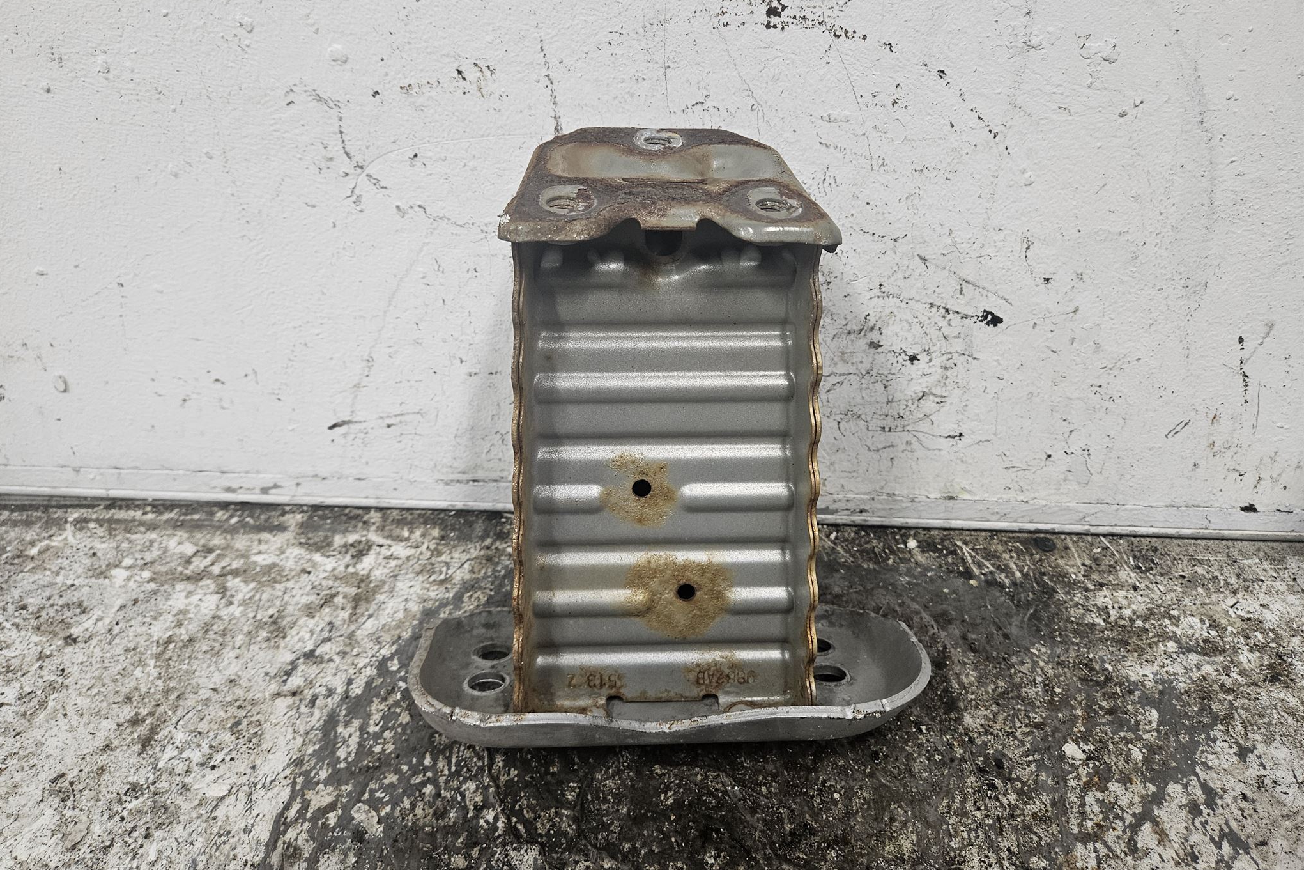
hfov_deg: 73.7
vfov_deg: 53.1
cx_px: 650
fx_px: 869
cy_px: 402
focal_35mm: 24
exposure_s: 1/100
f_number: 1.8
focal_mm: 5.4
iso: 250
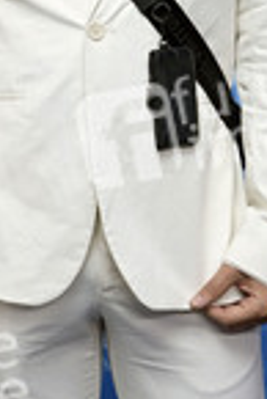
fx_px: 2197
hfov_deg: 6.9
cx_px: -33
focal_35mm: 198
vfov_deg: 10.3
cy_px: -14
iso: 2000
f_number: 7.1
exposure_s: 1/200
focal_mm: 72
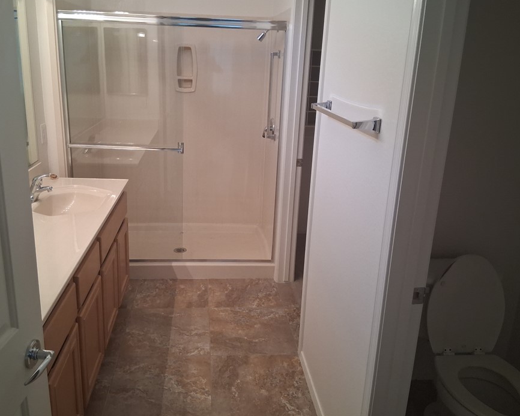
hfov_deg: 58.7
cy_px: 187
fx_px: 462
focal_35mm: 30
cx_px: 235
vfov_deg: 48.4
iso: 400
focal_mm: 3.98
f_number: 1.8
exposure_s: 1/120
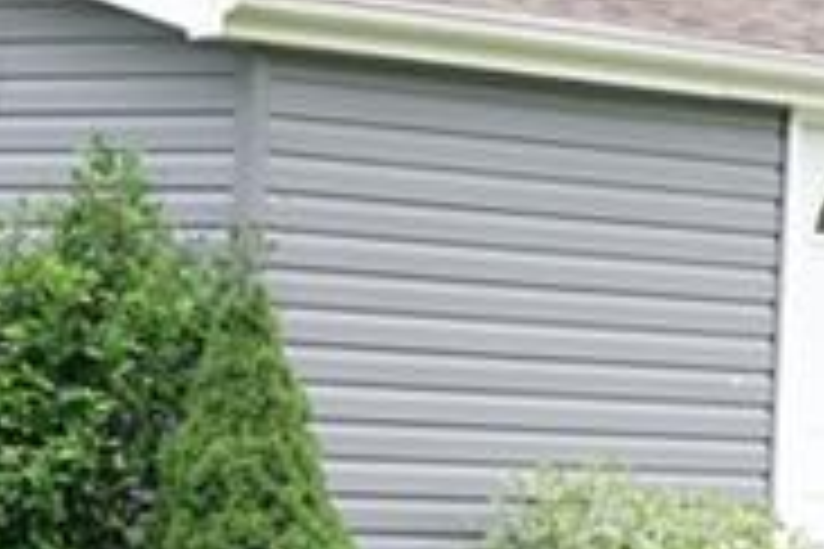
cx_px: 991
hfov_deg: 7.9
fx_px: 5905
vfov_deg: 5.3
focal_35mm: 258
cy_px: 796
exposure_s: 1/100
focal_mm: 16.76
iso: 100
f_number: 2.8
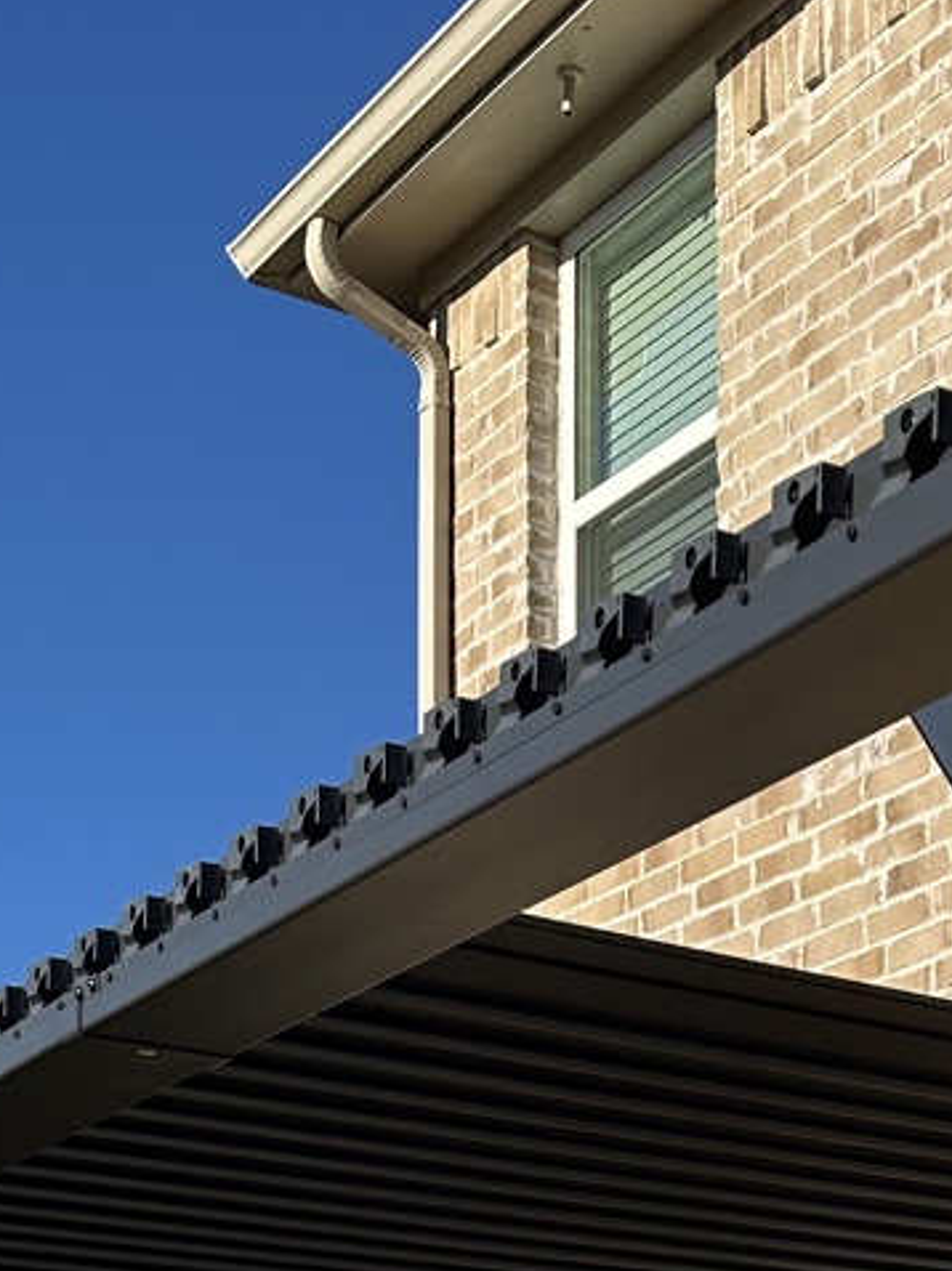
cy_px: 1654
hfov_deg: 17.9
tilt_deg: +5.7
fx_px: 2899
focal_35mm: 79
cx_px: 1060
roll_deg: -2.8
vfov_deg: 22.2
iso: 80
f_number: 1.78
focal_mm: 6.86
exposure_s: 1/5848
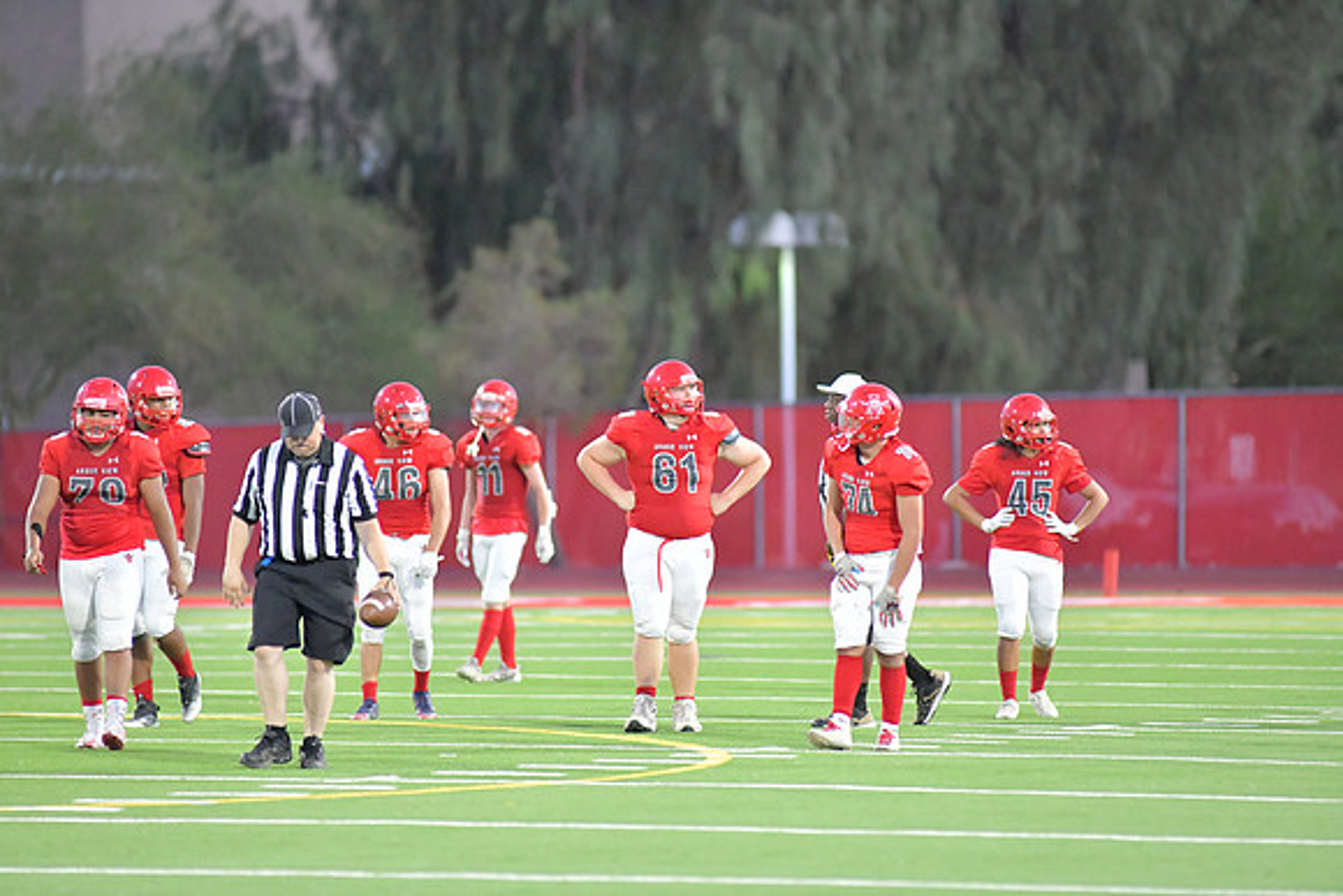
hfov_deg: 6.9
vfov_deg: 4.6
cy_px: 448
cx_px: 672
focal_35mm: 300
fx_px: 11194
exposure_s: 1/1250
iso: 14400
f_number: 3.5
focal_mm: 300
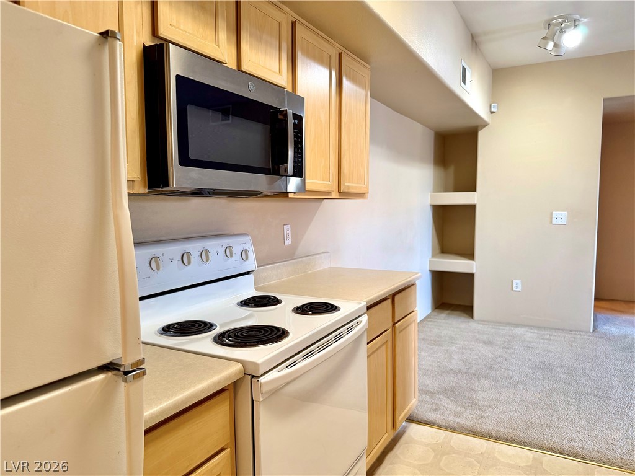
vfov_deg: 56.8
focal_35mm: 24
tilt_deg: -4.8
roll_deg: +1.1
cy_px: 238
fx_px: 440
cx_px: 318
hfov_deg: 71.6
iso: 160
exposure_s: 1/60
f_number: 1.78
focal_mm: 6.76
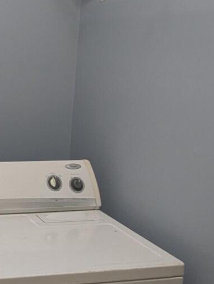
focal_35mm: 63
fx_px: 518
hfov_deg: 21.3
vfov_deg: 30.7
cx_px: -58
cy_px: 142
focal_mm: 2.35
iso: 88
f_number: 2.2
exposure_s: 1/24
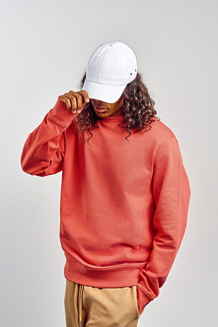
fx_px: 681
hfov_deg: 18.2
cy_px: 164
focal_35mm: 75
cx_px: 109
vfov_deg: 27.0
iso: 320
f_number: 9
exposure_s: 1/160
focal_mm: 50
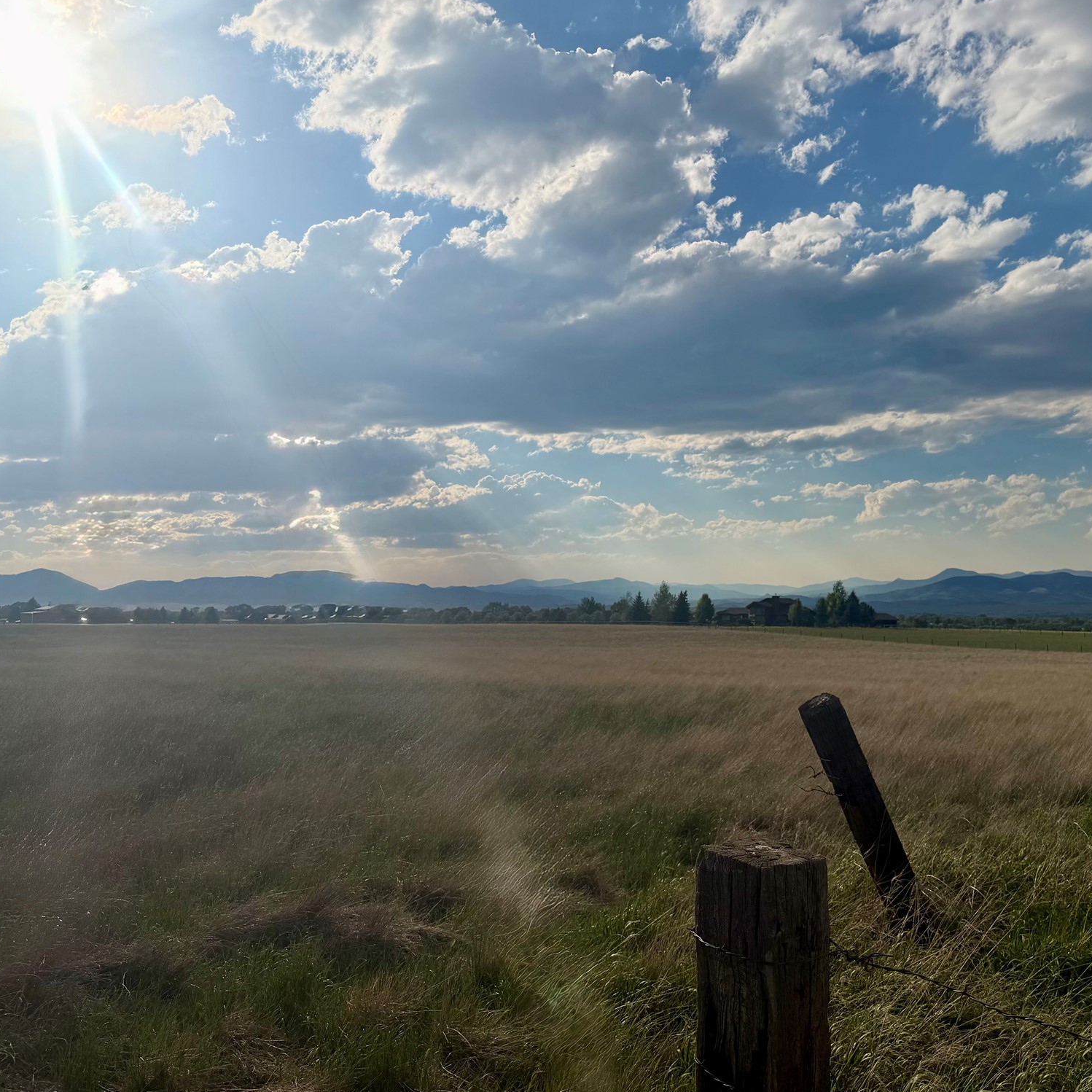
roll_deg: +0.4
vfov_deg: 55.6
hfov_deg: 55.1
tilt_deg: +2.4
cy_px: 539
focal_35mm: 29
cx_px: 669
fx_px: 1035
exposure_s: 1/14286
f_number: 1.78
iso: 80
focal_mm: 6.76
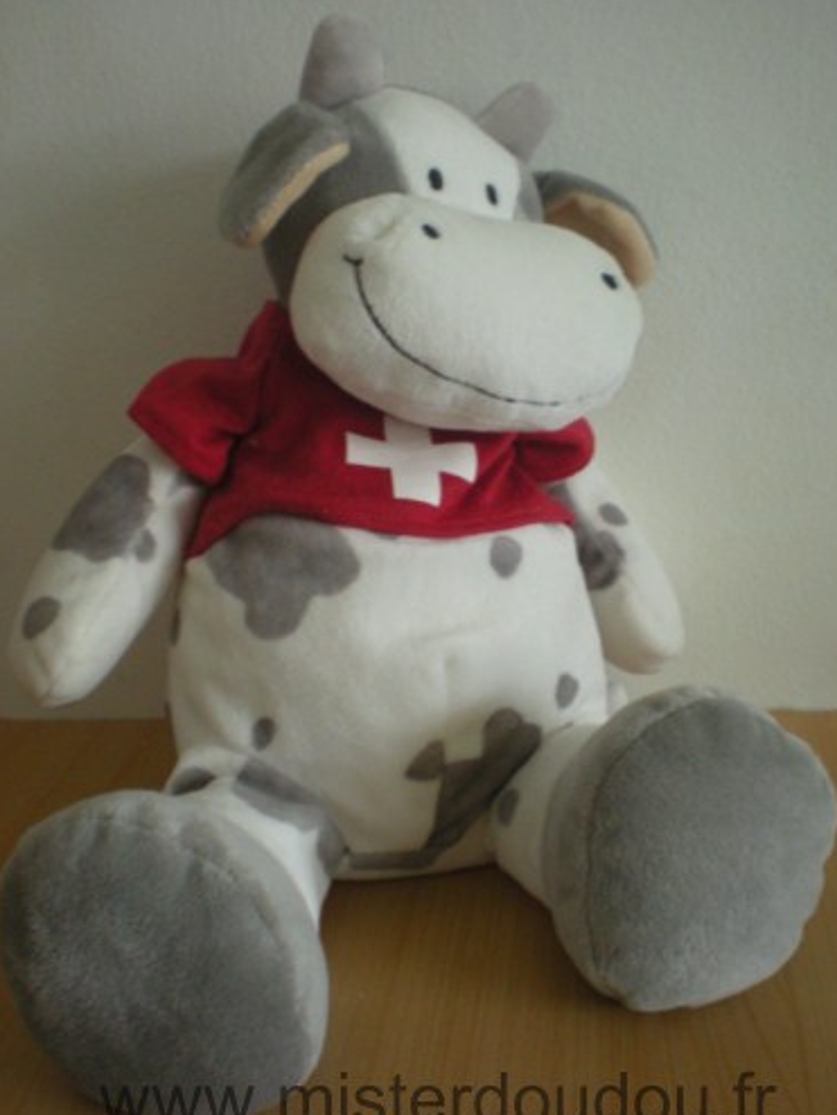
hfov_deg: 36.0
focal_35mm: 40
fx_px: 1288
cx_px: 435
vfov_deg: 46.8
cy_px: 558
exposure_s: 1/8
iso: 266
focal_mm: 6.3
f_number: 3.1
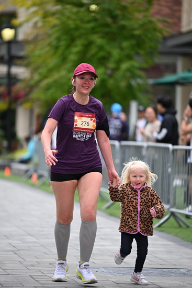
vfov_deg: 10.3
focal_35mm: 200
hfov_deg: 6.9
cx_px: 96
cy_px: 144
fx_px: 1599
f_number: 2.8
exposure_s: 1/2500
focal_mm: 200
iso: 640
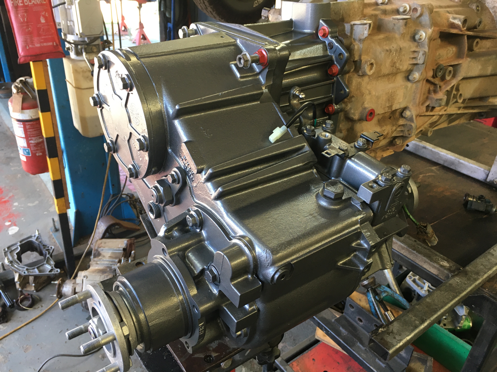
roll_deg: -3.5
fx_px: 416
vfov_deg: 48.2
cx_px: 248
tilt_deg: -30.3
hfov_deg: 61.7
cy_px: 186
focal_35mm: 29
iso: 50
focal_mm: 4.15
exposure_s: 1/33
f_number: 2.2
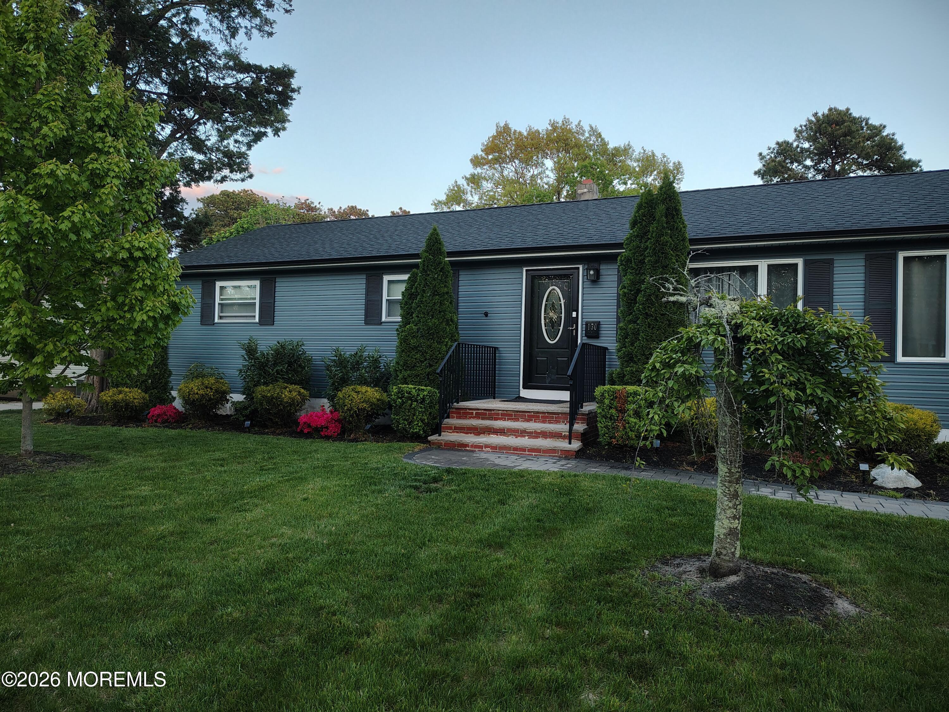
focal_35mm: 24
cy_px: 356
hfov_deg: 71.6
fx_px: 658
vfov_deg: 56.8
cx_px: 474
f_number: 1.8
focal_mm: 5.56
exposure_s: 1/120
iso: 297
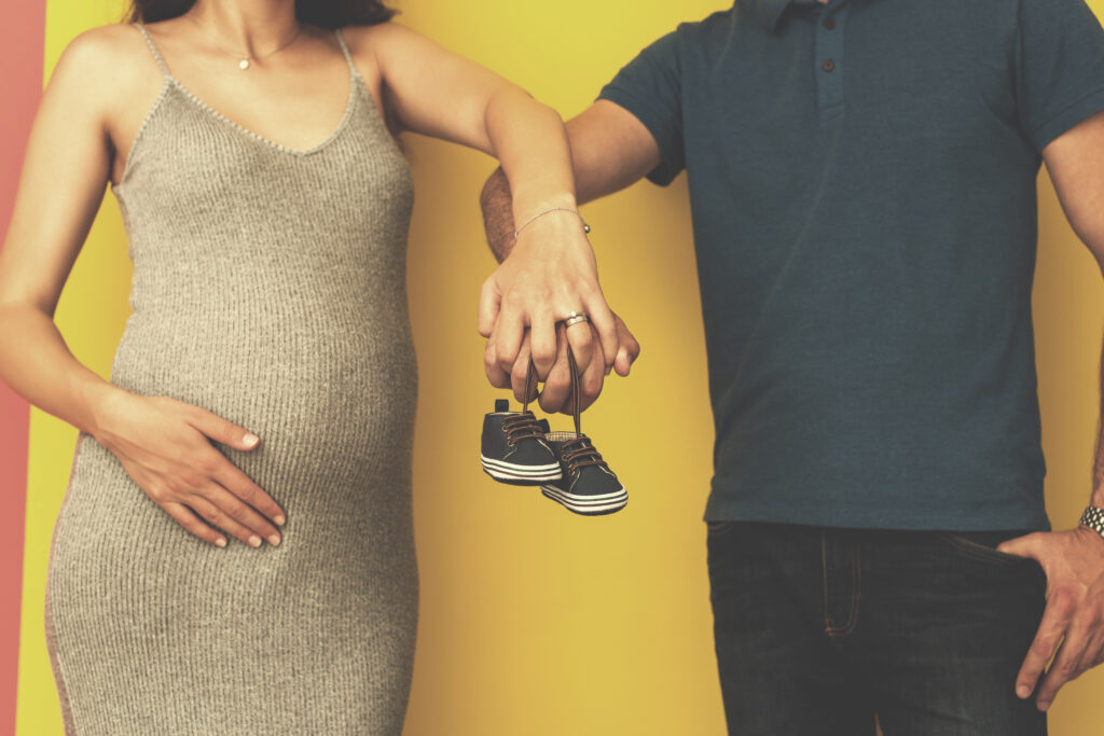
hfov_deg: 39.6
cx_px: 552
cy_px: 368
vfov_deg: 27.0
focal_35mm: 50
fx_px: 1533
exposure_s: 1/250
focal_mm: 50
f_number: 4
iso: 100
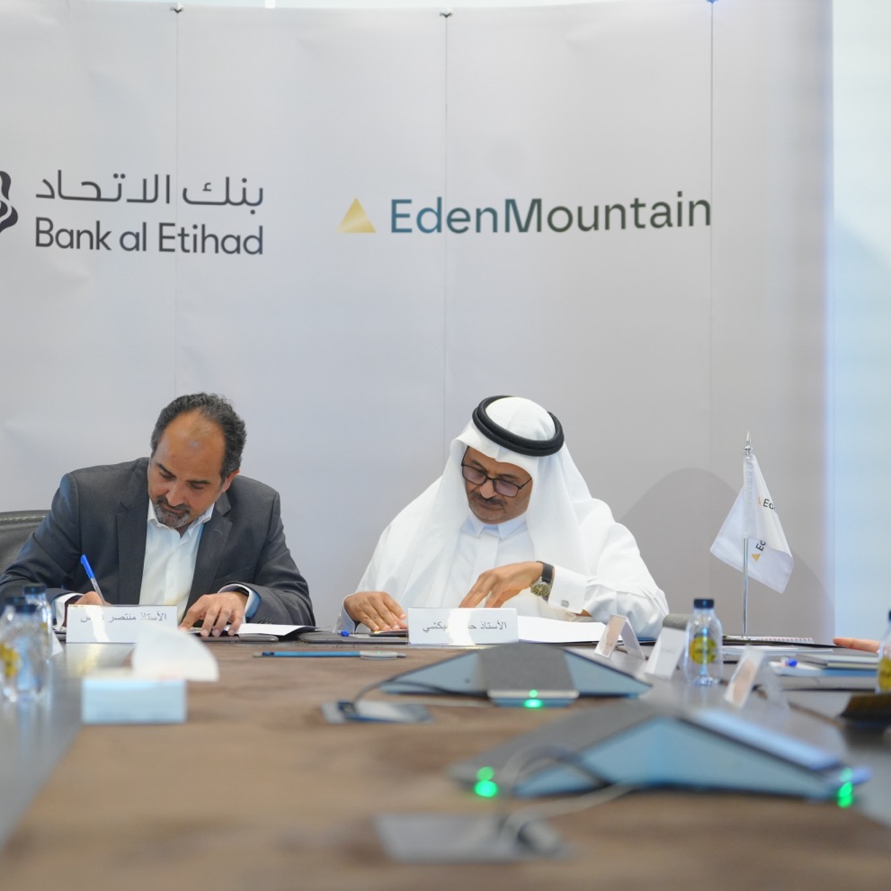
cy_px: 449
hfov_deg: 19.2
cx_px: 314
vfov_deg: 19.3
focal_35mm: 90
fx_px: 2621
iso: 2500
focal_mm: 70
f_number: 2.8
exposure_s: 1/100
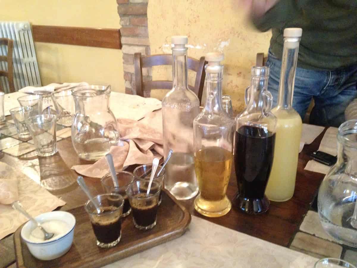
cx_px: 178
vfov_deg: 42.9
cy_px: 134
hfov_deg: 55.4
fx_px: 340
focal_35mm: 33
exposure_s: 1/15
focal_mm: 4.1
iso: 500
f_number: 2.4
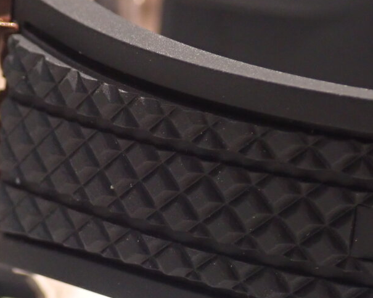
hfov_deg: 16.0
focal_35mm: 120
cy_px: 175
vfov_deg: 12.8
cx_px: 151
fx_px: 1325
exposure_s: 1/60
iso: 640
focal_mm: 11.09
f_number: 3.6
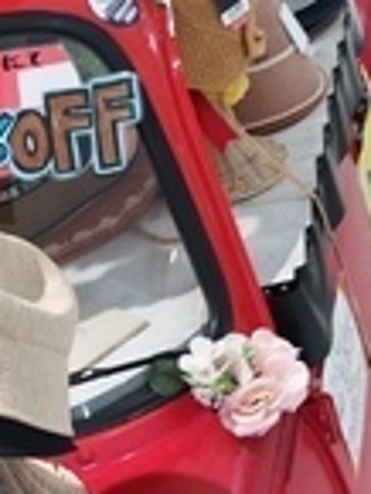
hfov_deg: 15.3
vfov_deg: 21.0
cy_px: 334
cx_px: -87
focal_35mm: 93
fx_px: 1327
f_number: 1.79
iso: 65
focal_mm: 4.7
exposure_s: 1/50
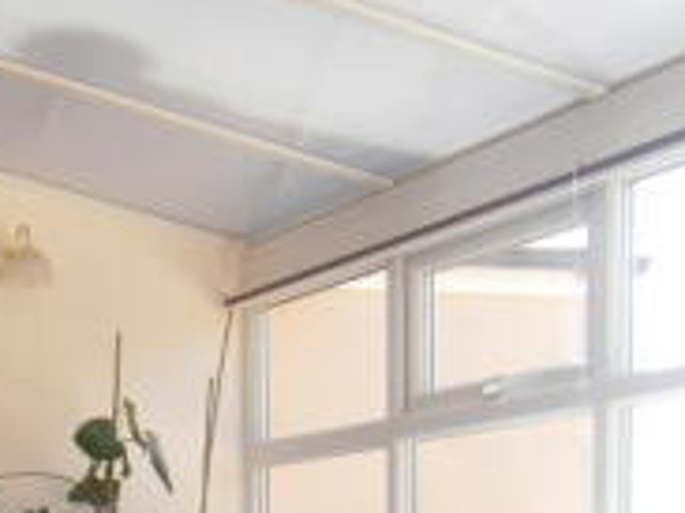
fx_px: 1641
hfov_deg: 22.1
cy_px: 777
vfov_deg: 16.2
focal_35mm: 83
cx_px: -103
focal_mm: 4.7
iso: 80
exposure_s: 1/125
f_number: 2.8
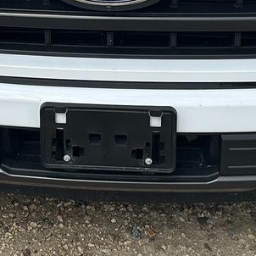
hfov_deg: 19.2
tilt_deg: -13.7
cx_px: 88
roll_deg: +0.4
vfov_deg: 18.2
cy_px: -62
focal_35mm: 90
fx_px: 753
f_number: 1.78
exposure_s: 1/4545
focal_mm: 6.86
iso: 80
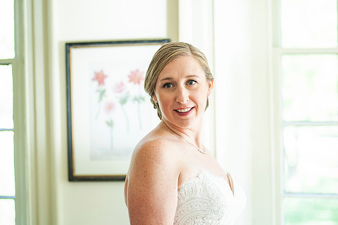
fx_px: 864
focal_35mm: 92
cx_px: 181
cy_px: 108
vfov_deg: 14.9
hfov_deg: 22.1
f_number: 2.8
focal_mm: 80
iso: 500
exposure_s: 1/200
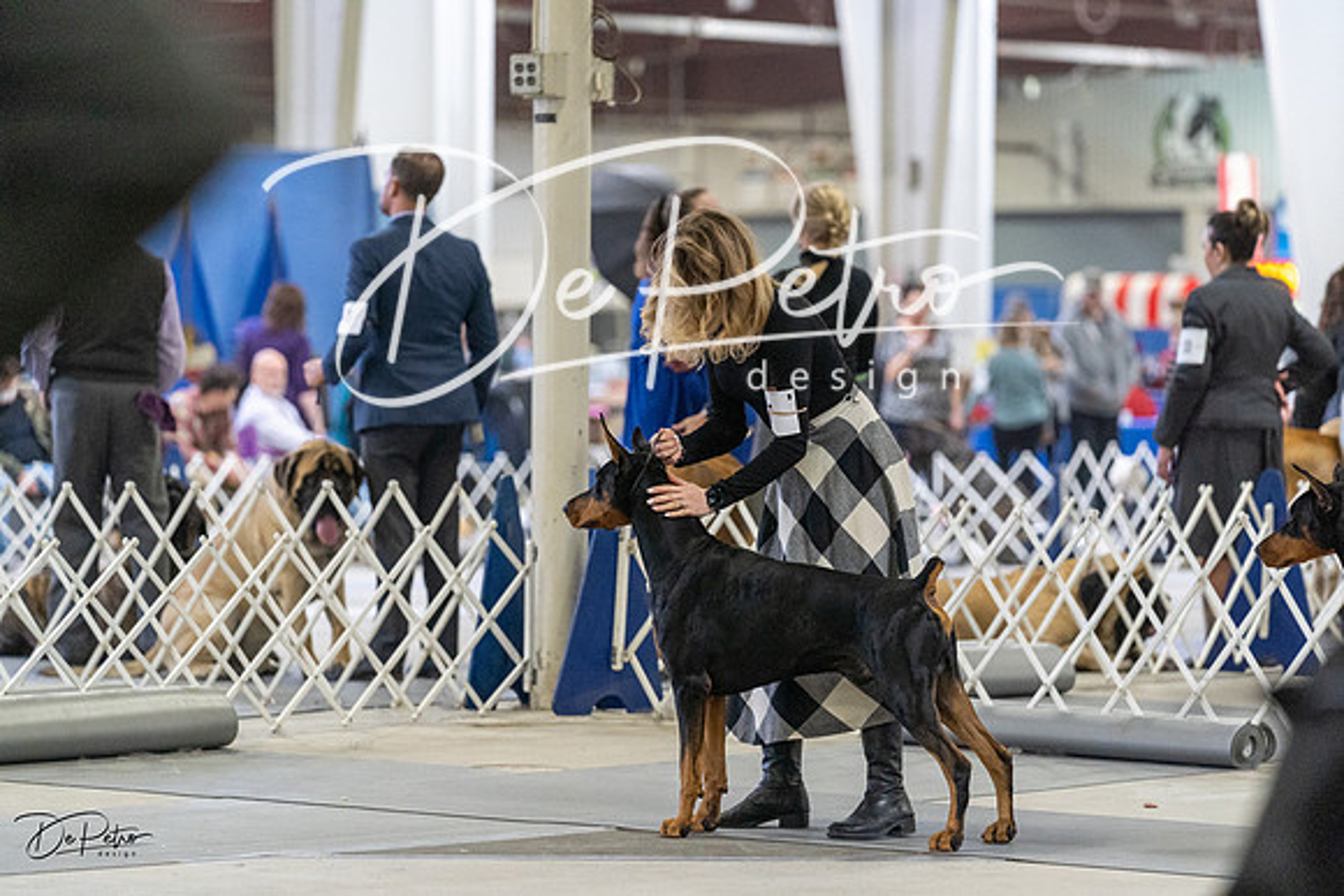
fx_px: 6572
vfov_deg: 7.8
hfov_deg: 11.7
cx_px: 672
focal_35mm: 176
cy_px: 448
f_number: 3.5
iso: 6400
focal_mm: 176
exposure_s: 1/320
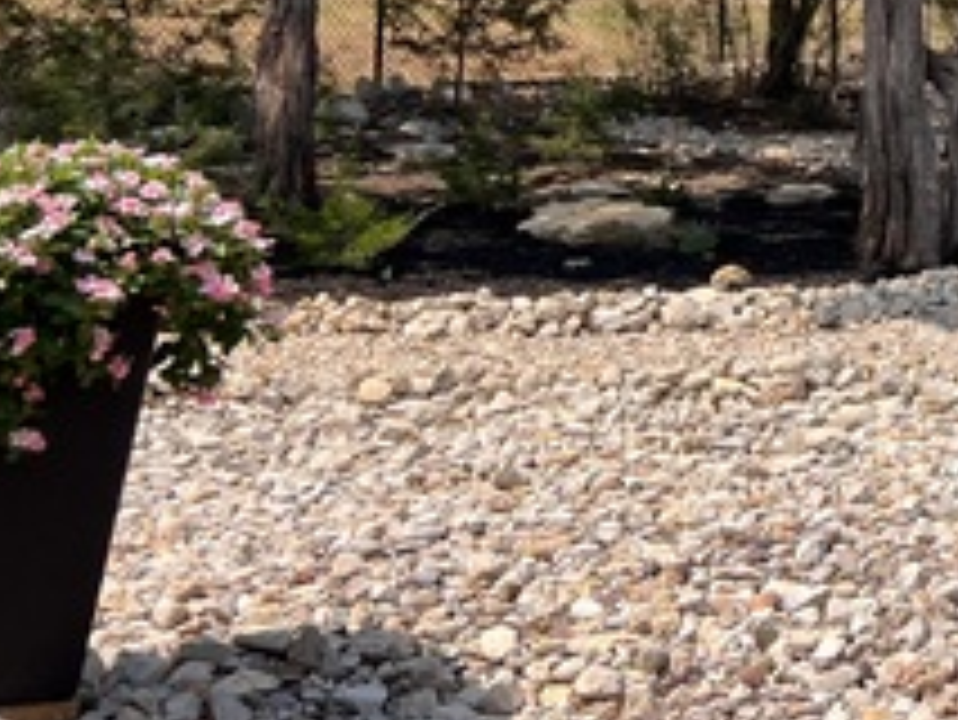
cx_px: 1295
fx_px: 2160
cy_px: -18
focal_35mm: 78
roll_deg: -1.7
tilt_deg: +1.2
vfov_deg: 18.4
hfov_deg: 22.1
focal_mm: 5.7
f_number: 1.5
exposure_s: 1/3356
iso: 50
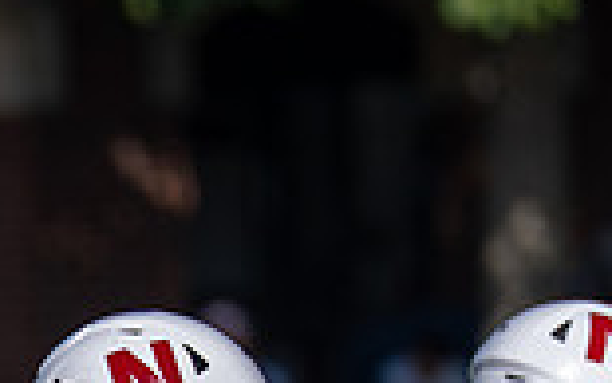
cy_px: 871
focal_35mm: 1527
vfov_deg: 0.9
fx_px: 25478
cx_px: -499
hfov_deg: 1.4
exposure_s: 1/2500
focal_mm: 200
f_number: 2.8
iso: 100
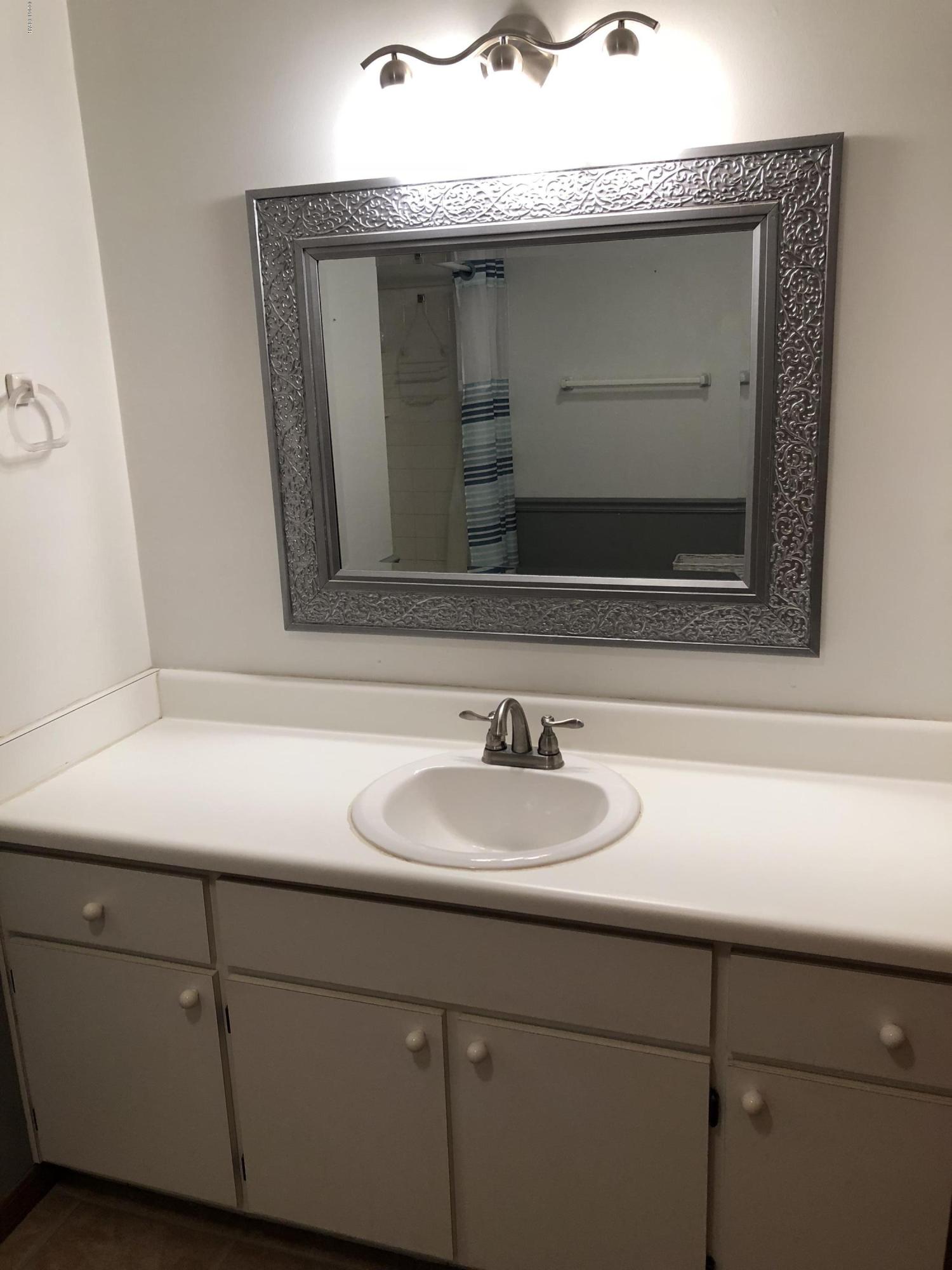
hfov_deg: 49.7
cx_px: 476
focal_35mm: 28
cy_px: 635
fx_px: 1027
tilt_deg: -16.2
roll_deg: +2.0
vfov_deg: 63.4
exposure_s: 1/30
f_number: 1.8
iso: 32
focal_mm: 3.99
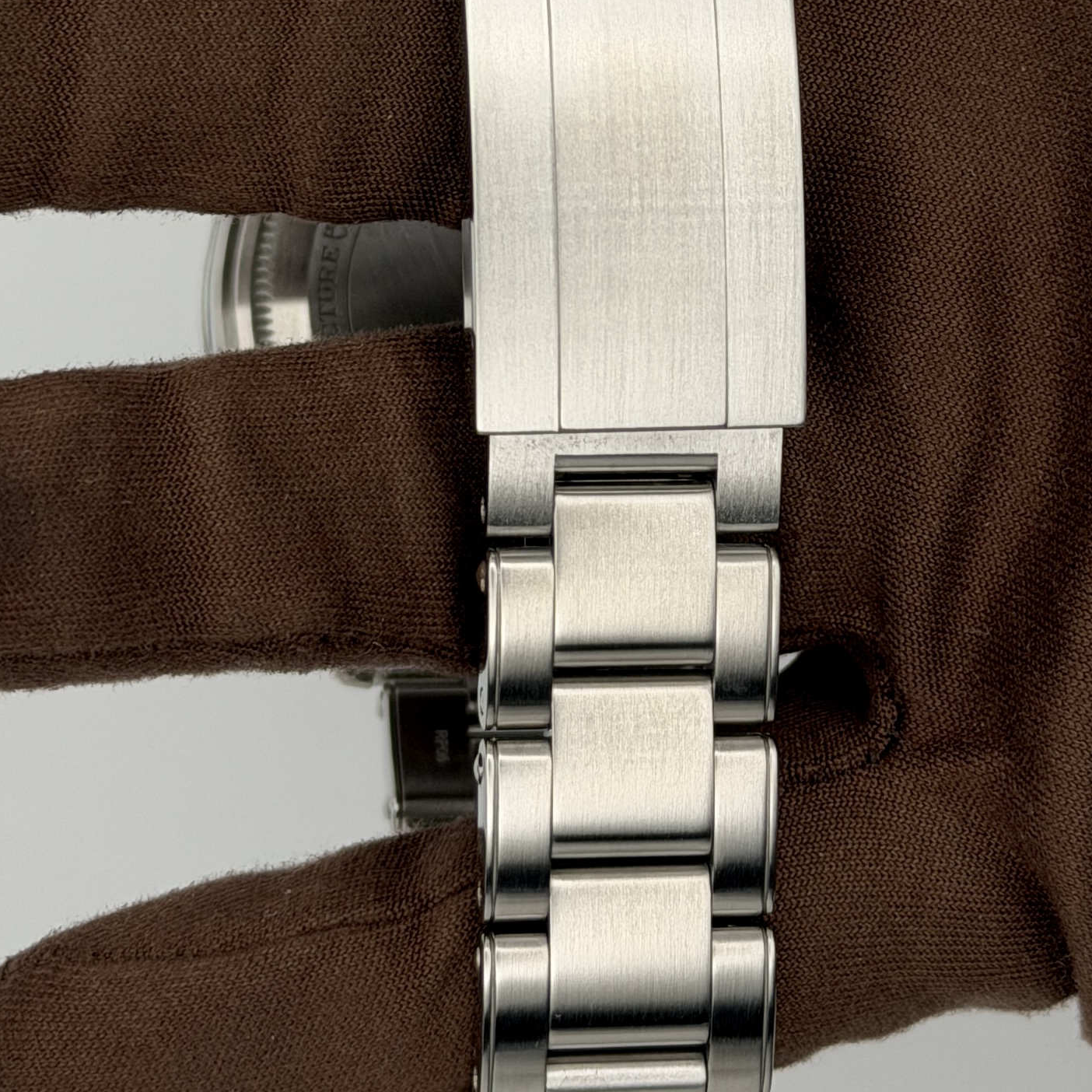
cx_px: 615
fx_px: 3498
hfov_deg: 17.7
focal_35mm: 98
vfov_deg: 17.6
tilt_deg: -87.0
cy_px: 207
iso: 64
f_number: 1.78
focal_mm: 6.76
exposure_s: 1/437
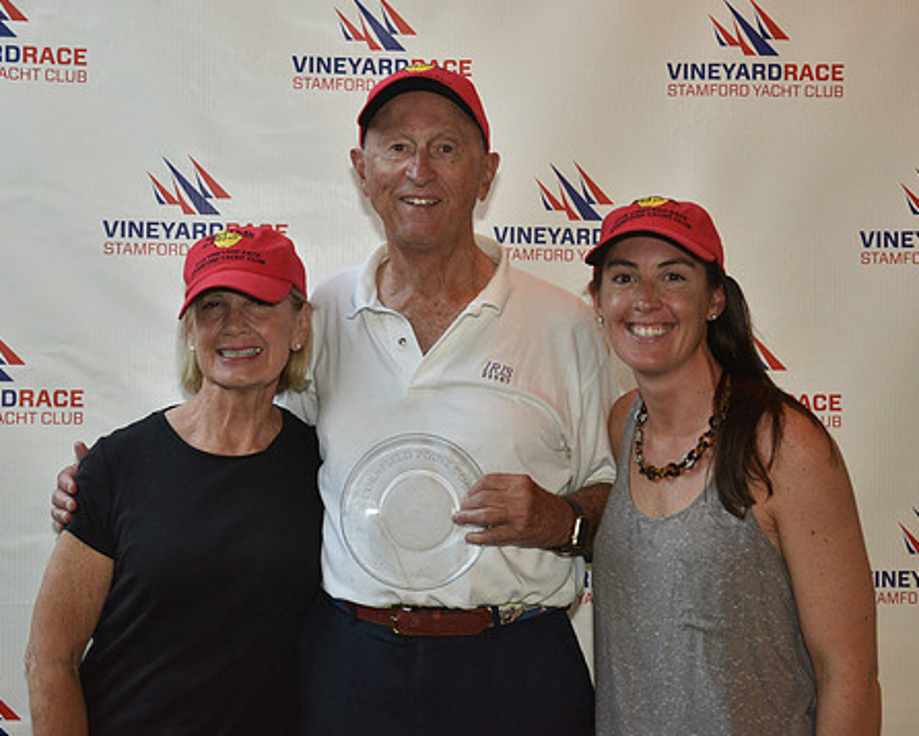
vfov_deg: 25.0
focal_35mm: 61
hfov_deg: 30.9
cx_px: 420
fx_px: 1659
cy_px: 347
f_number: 8
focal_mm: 50
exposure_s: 1/80
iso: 2000
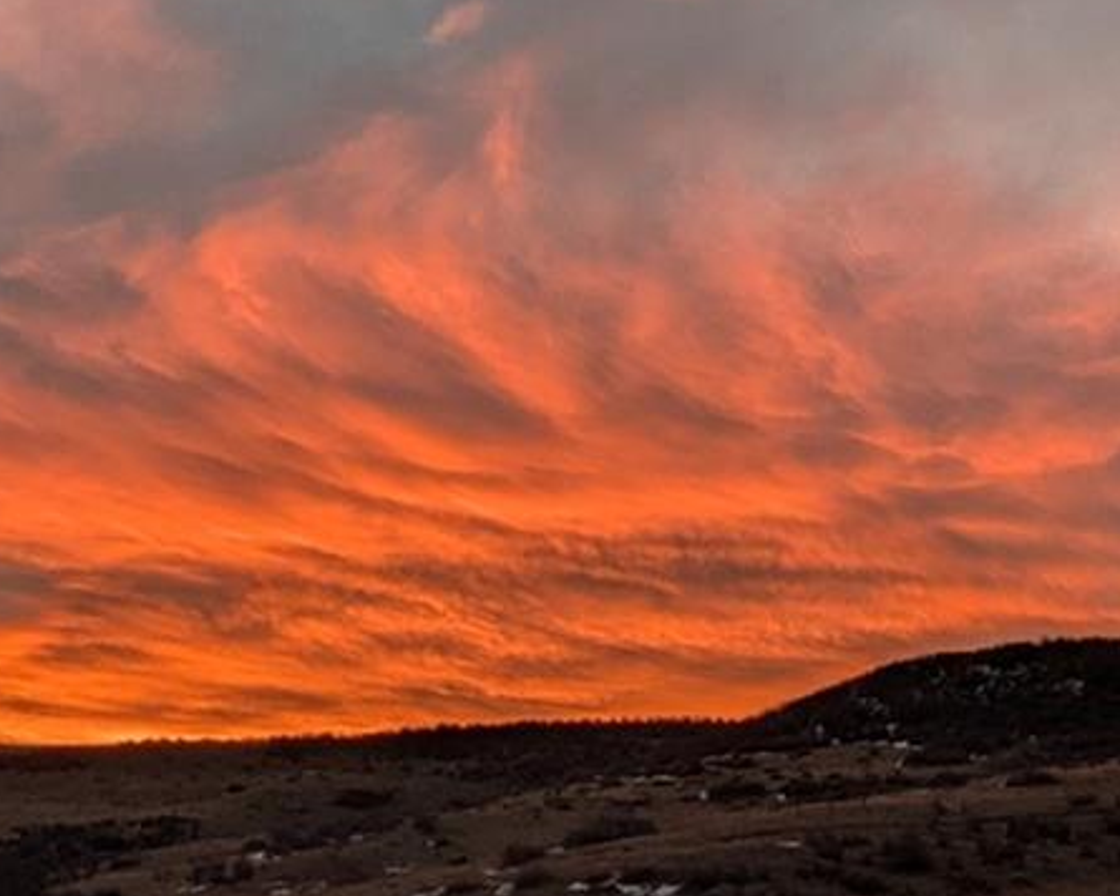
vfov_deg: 27.0
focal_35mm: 56
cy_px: 312
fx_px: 1856
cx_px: 596
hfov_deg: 33.6
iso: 52
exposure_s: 1/85
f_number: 2.2
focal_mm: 2.35
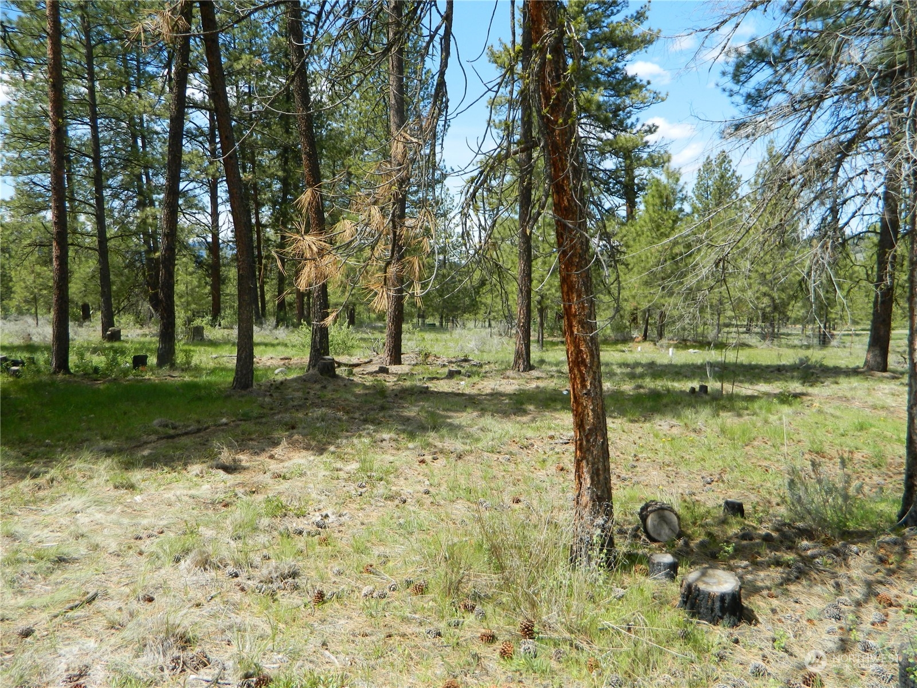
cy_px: 344
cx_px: 458
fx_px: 662
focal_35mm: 25
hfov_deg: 69.4
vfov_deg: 54.9
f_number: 3.1
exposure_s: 1/800
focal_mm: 4.5
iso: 80
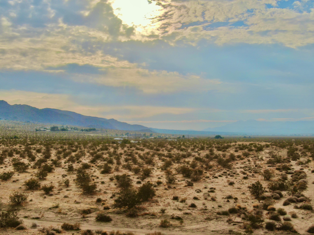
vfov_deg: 30.3
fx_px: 435
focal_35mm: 48
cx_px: 157
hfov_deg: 39.7
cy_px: 118
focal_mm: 8.6
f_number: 3.8
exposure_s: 1/2000
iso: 100
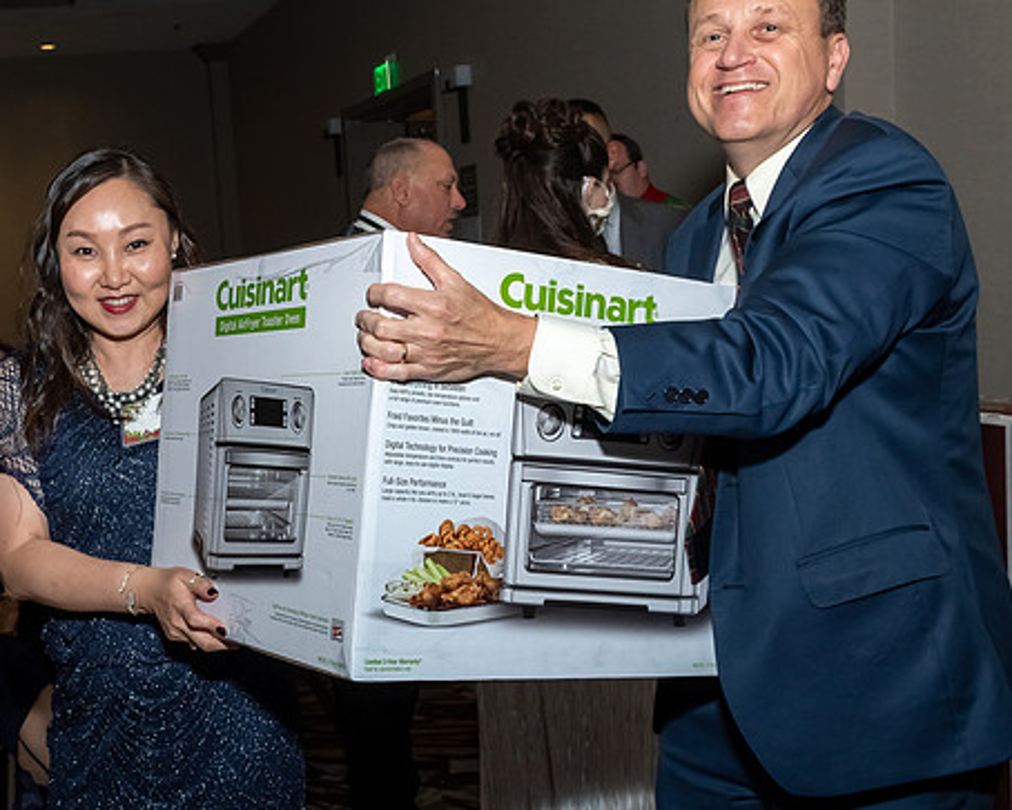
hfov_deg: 40.1
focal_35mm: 45
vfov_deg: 33.4
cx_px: 263
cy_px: 422
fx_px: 1348
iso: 500
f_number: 7.1
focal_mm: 18
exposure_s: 1/250
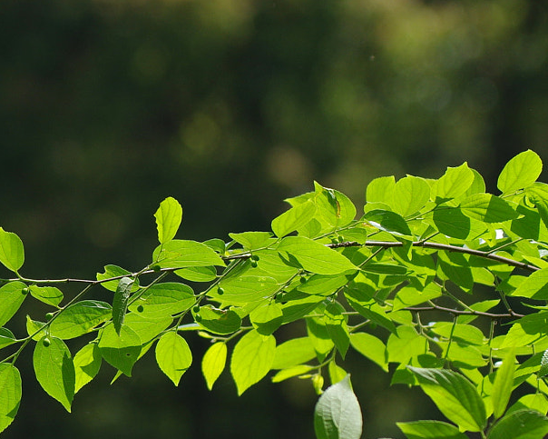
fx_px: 9065
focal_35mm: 559
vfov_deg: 2.8
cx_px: 280
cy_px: 335
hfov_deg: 3.5
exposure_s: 1/640
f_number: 5.6
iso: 200
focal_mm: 150
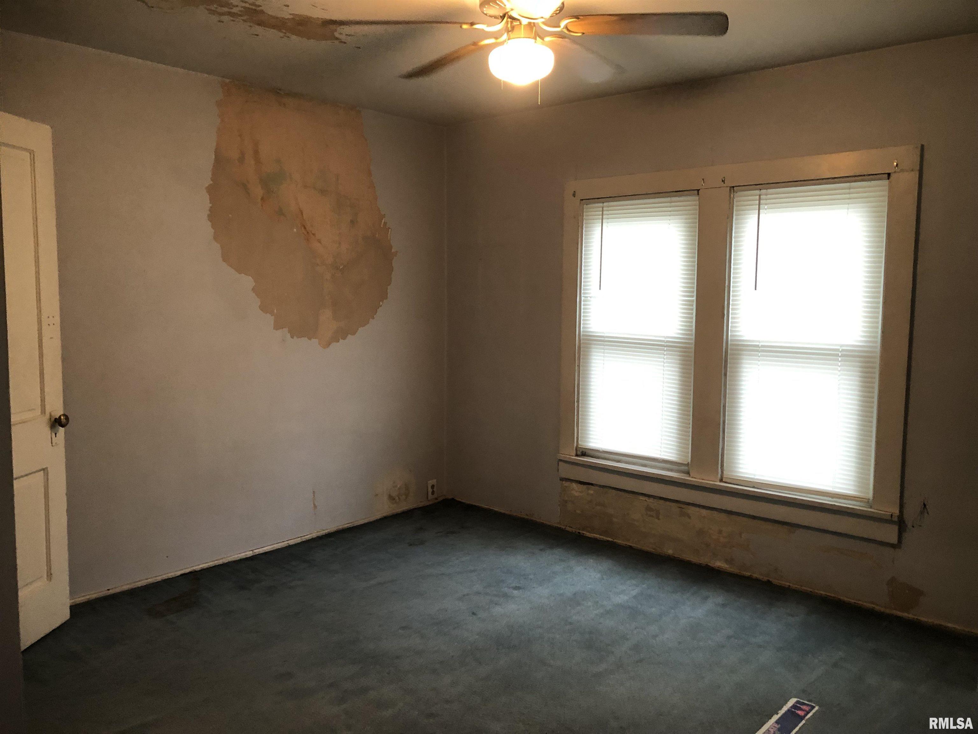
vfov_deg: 49.7
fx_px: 791
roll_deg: -1.8
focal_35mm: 28
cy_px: 367
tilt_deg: -6.4
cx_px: 489
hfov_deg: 63.4
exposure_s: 1/15
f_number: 1.8
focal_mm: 3.99
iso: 64
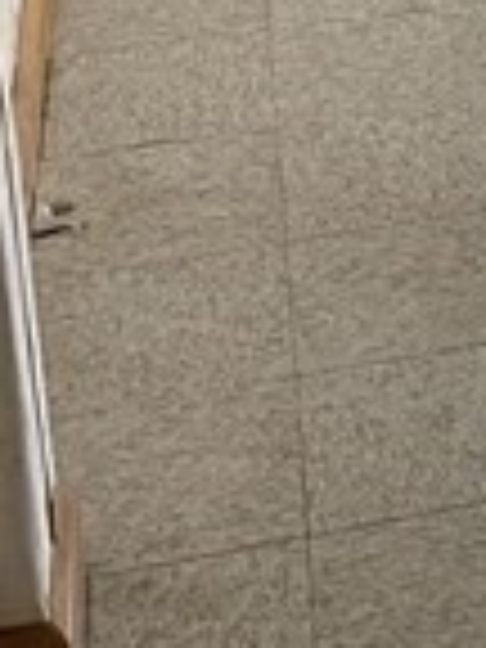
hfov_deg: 9.4
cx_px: 1188
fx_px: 2602
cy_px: -382
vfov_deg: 13.2
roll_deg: -2.8
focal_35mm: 139
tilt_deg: -18.3
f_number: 1.6
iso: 125
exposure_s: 1/60
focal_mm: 5.1
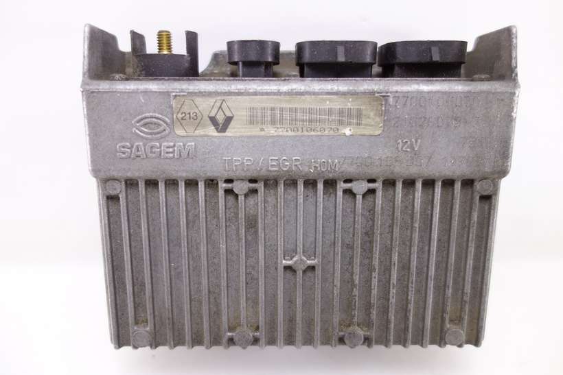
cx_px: 282
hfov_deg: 65.5
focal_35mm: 28
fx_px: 438
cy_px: 188
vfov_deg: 46.4
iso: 125
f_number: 1.8
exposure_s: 1/60
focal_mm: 10.4
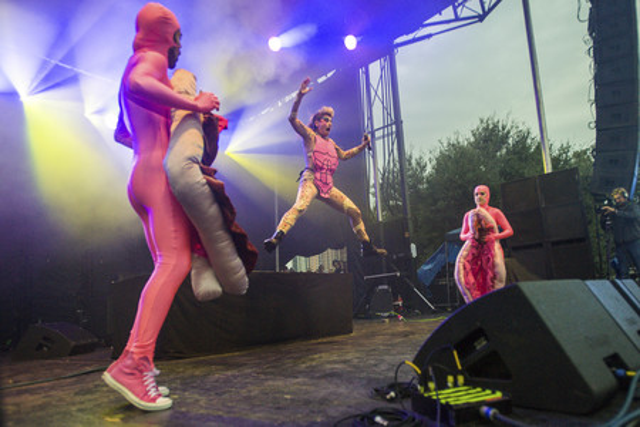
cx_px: 320
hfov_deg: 93.3
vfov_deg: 70.4
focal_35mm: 17
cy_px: 214
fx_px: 302
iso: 1600
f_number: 2.8
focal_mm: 17
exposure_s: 1/400
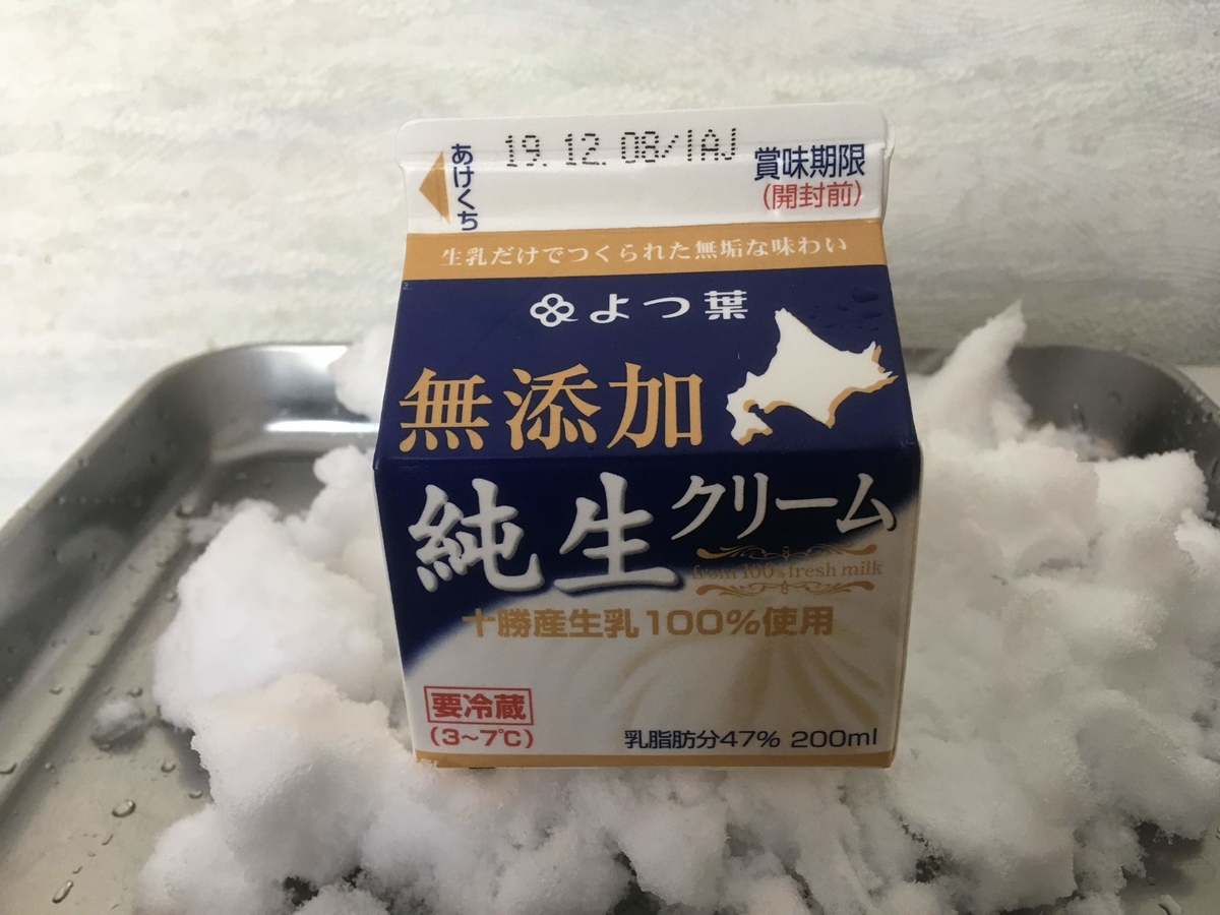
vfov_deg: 48.2
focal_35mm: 29
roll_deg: +1.7
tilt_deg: -26.8
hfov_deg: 61.7
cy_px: 458
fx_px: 1022
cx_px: 610
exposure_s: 1/30
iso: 80
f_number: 2.2
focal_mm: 4.15
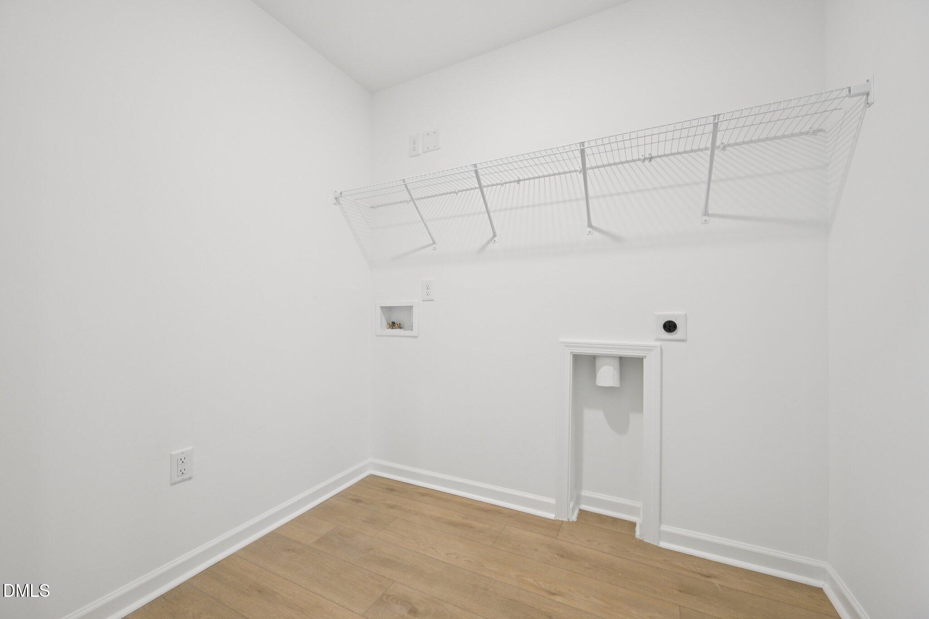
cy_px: 310
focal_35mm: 14
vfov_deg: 81.2
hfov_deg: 104.3
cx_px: 464
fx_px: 361
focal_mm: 14
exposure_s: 1/15
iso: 360
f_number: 8
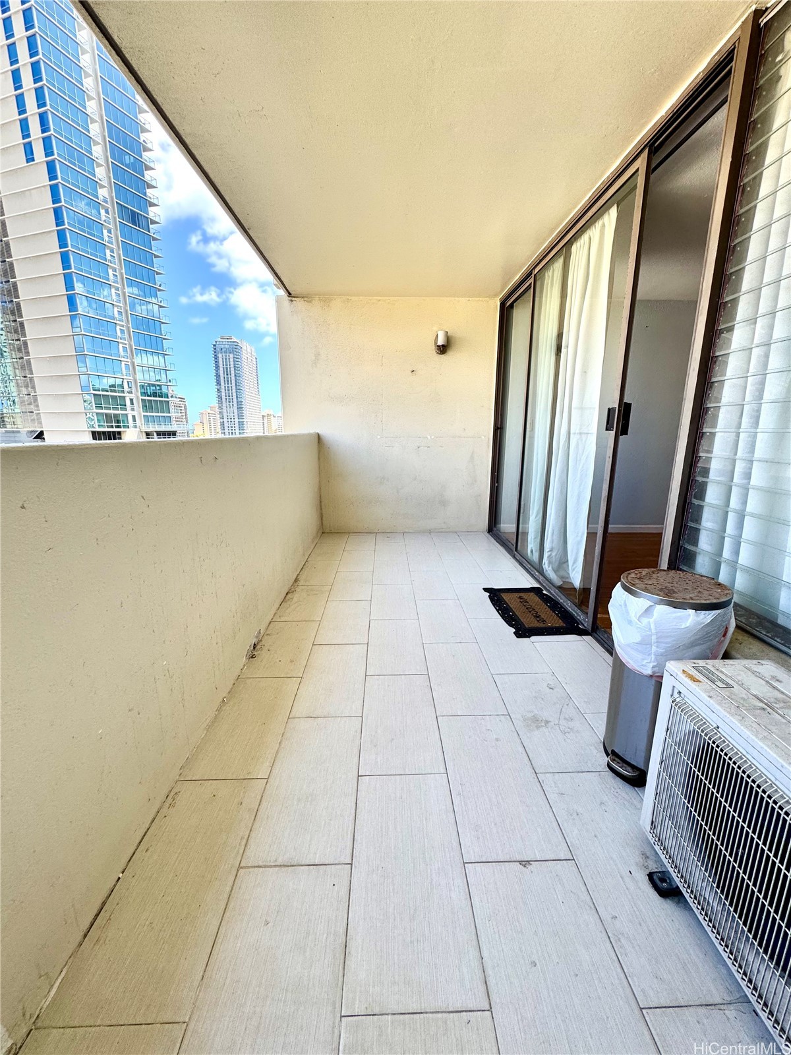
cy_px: 528
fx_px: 427
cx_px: 396
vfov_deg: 102.1
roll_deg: -0.6
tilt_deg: -13.6
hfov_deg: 85.7
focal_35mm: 14
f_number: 2.2
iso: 40
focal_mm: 2.22
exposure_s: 1/169
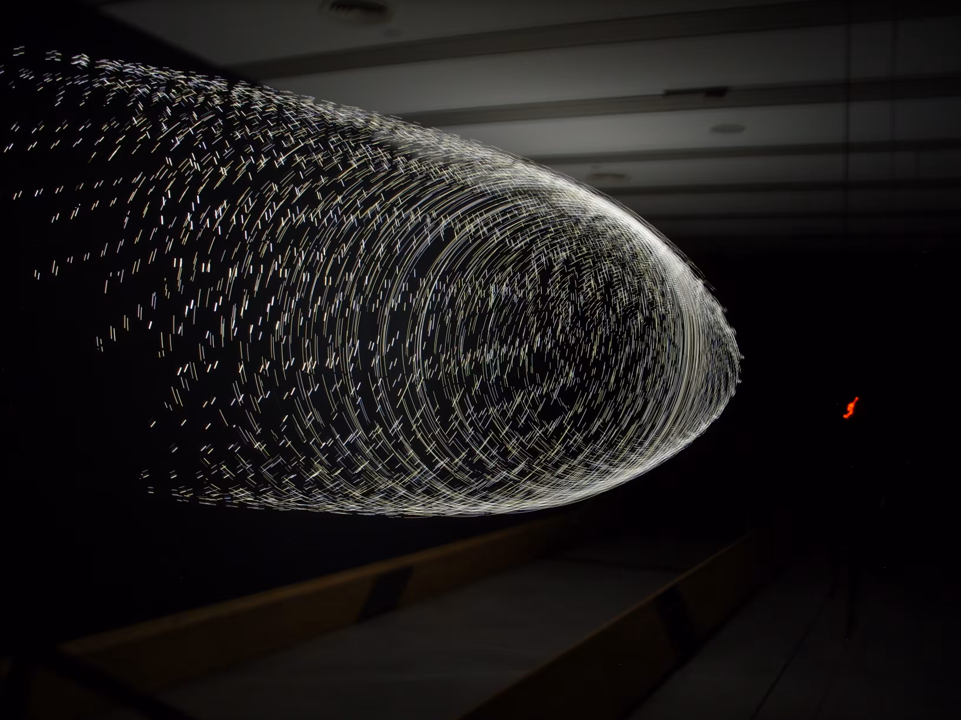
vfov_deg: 37.7
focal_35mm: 38
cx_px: 480
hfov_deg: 49.0
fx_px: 1055
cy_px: 360
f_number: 3.7
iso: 50
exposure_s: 2
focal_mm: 7.8
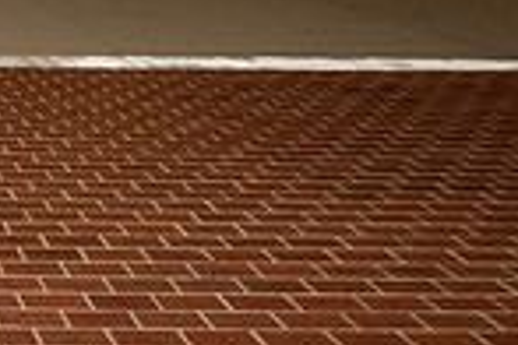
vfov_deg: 19.2
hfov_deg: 25.3
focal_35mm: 60
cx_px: -259
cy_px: -203
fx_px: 863
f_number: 2.8
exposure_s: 1/60
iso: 800
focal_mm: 14
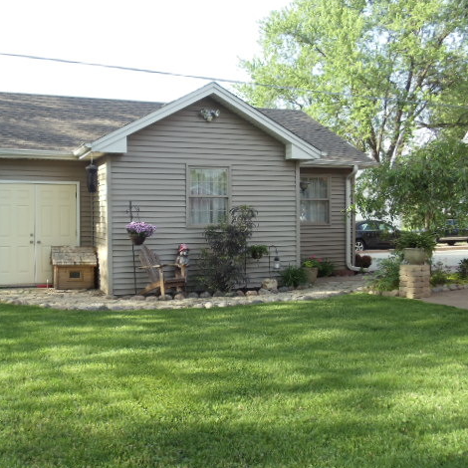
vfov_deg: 32.2
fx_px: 811
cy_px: 233
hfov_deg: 32.2
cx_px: 204
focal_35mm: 53
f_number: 3.5
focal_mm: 6
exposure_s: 1/200
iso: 100
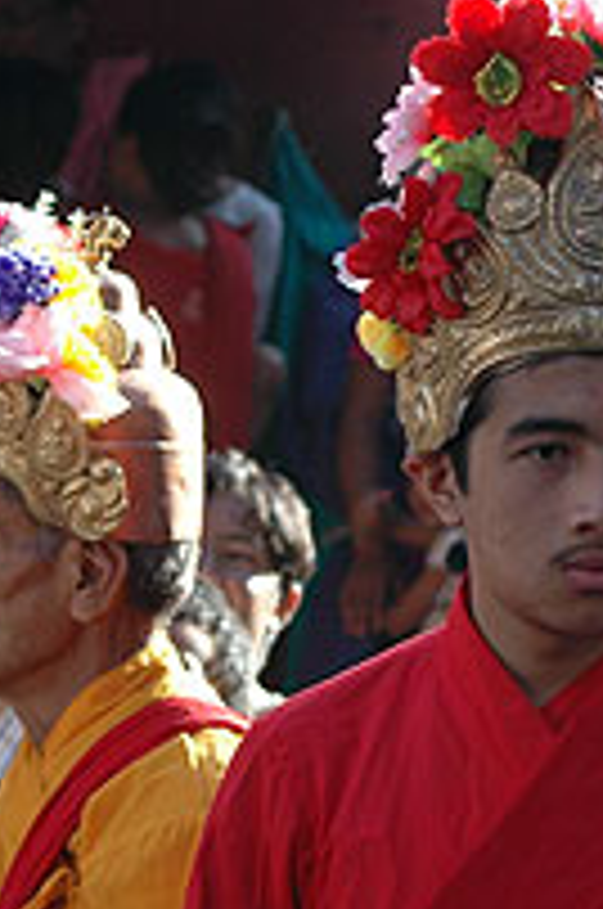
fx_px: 5899
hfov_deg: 5.8
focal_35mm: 234
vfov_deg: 8.8
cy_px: 623
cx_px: 652
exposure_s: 1/125
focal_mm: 70
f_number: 5.6
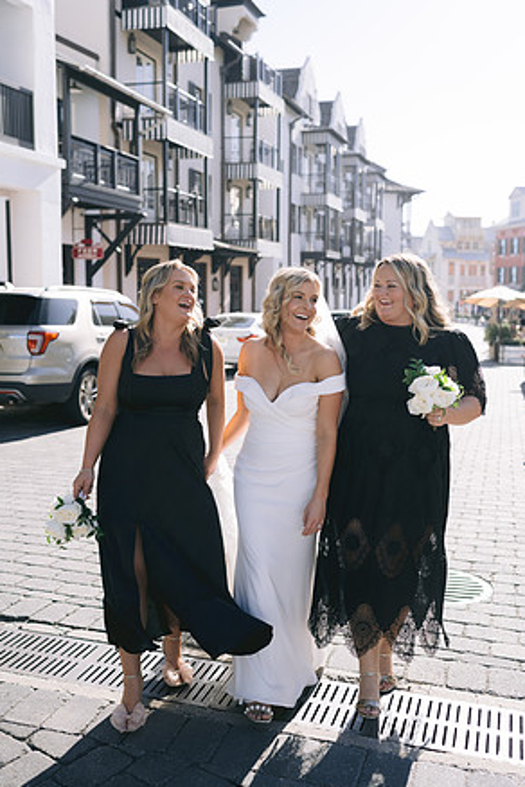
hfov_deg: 36.9
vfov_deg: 53.1
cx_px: 259
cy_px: 390
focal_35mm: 36
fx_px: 787
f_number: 2.8
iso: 160
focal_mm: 35
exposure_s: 1/1250
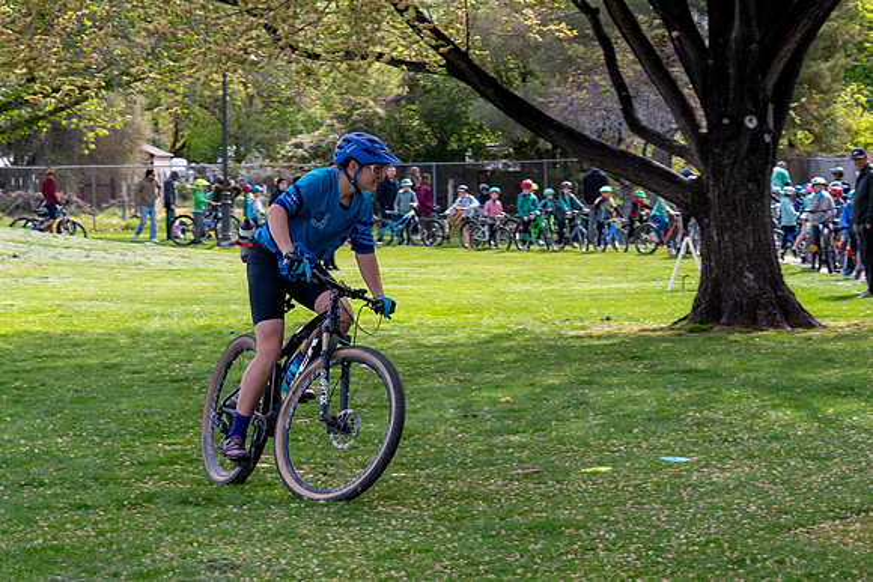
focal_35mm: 129
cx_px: 350
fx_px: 3118
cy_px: 272
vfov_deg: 10.7
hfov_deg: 15.9
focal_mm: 70
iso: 200
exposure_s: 1/160
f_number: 7.1
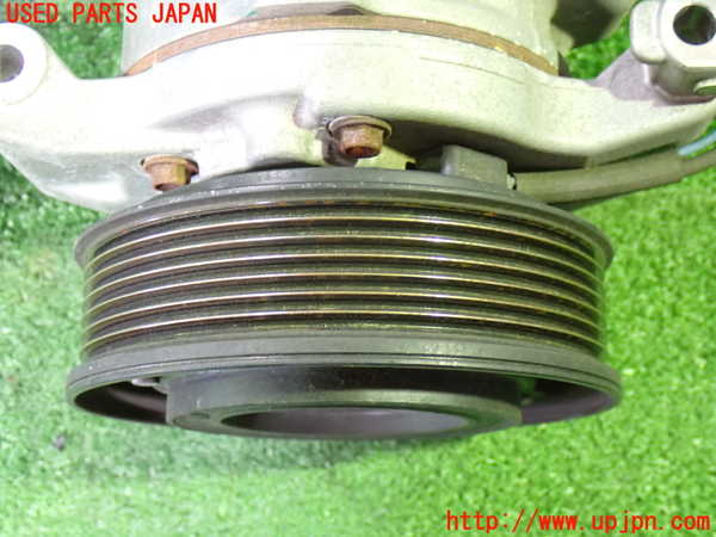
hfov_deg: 35.5
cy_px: 268
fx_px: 1117
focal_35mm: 54
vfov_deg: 27.0
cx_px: 358
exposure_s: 1/13
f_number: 3.3
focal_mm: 9.65
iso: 1250
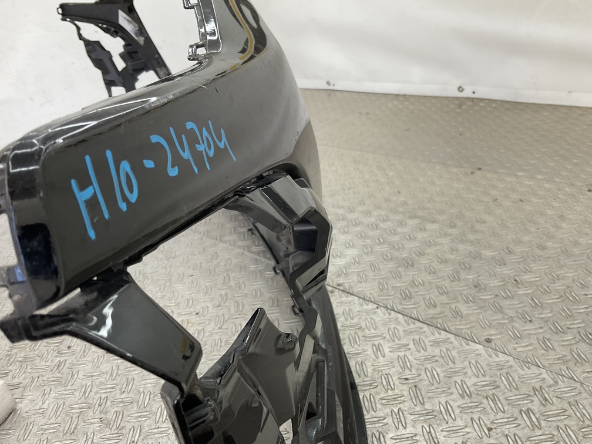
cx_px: 296
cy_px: 222
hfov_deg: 61.7
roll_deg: +6.8
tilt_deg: -29.1
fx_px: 496
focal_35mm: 29
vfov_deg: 48.2
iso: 25
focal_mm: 3
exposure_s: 1/120
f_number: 1.8
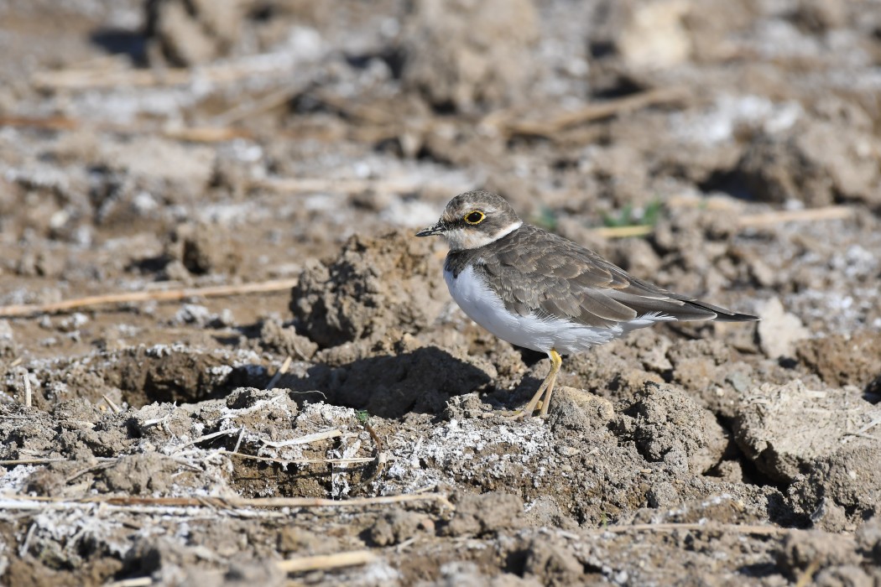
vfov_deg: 1.8
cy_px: 294
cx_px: 440
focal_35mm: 750
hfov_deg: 2.7
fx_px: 18353
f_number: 7.1
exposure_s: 1/1250
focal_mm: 500
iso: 320
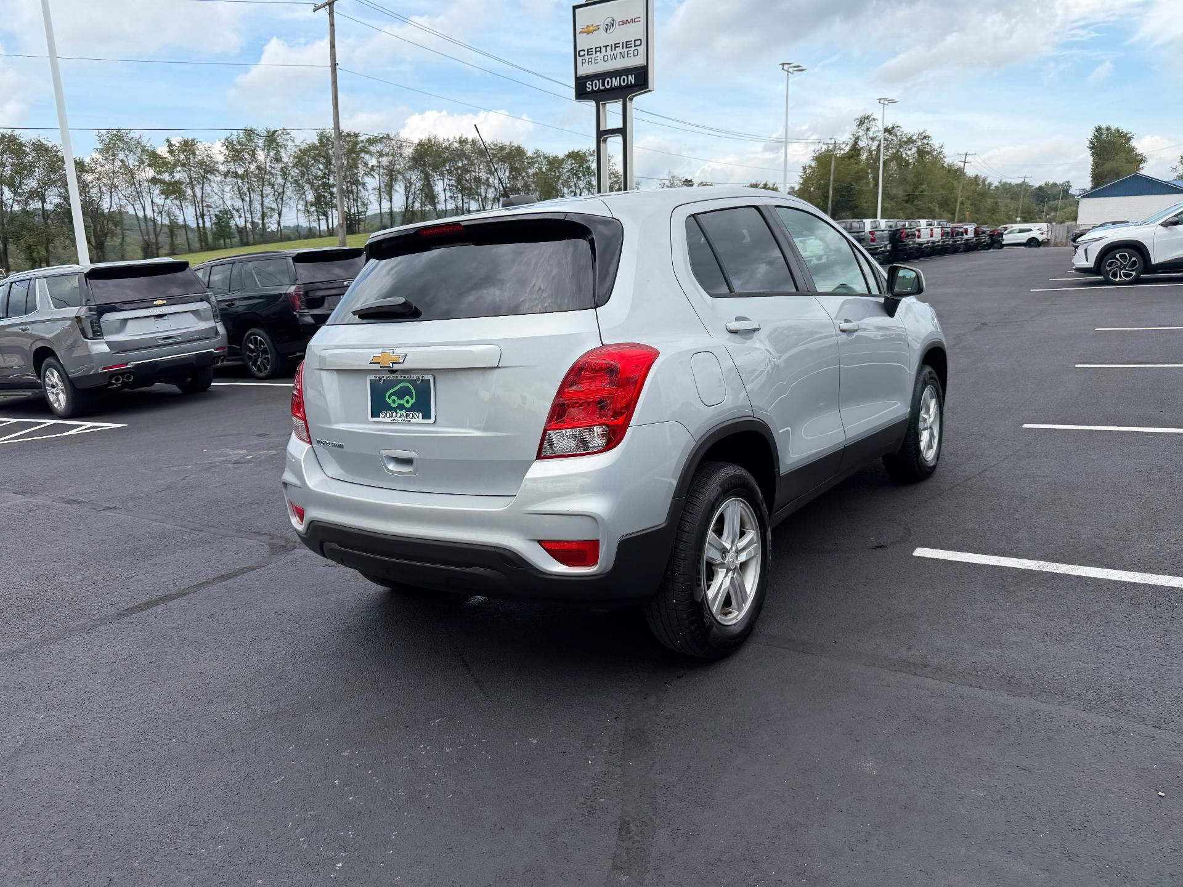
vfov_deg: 56.8
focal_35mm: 24
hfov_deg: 71.6
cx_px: 592
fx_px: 820
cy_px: 444
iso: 80
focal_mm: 6.76
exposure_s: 1/2611
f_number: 1.78
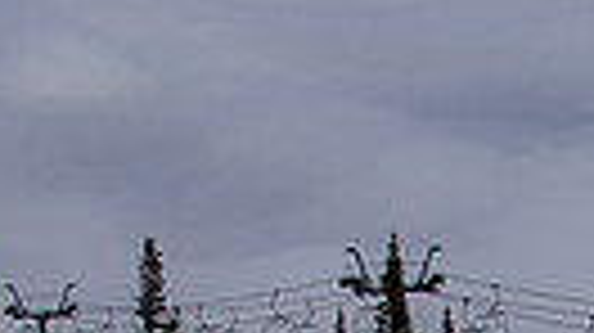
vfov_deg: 4.0
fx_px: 4643
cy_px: 1085
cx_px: 820
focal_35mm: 295
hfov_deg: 7.2
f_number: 5.6
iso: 400
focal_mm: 32
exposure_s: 1/6400
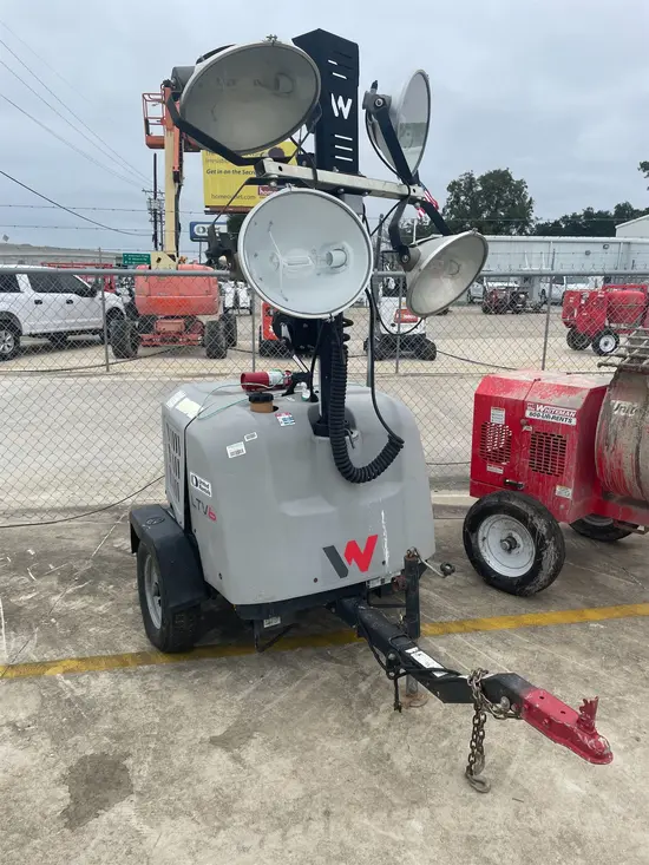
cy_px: 432
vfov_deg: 67.3
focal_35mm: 26
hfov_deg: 53.1
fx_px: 650
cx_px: 324
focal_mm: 4.2
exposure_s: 1/1575
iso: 50
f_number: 1.6
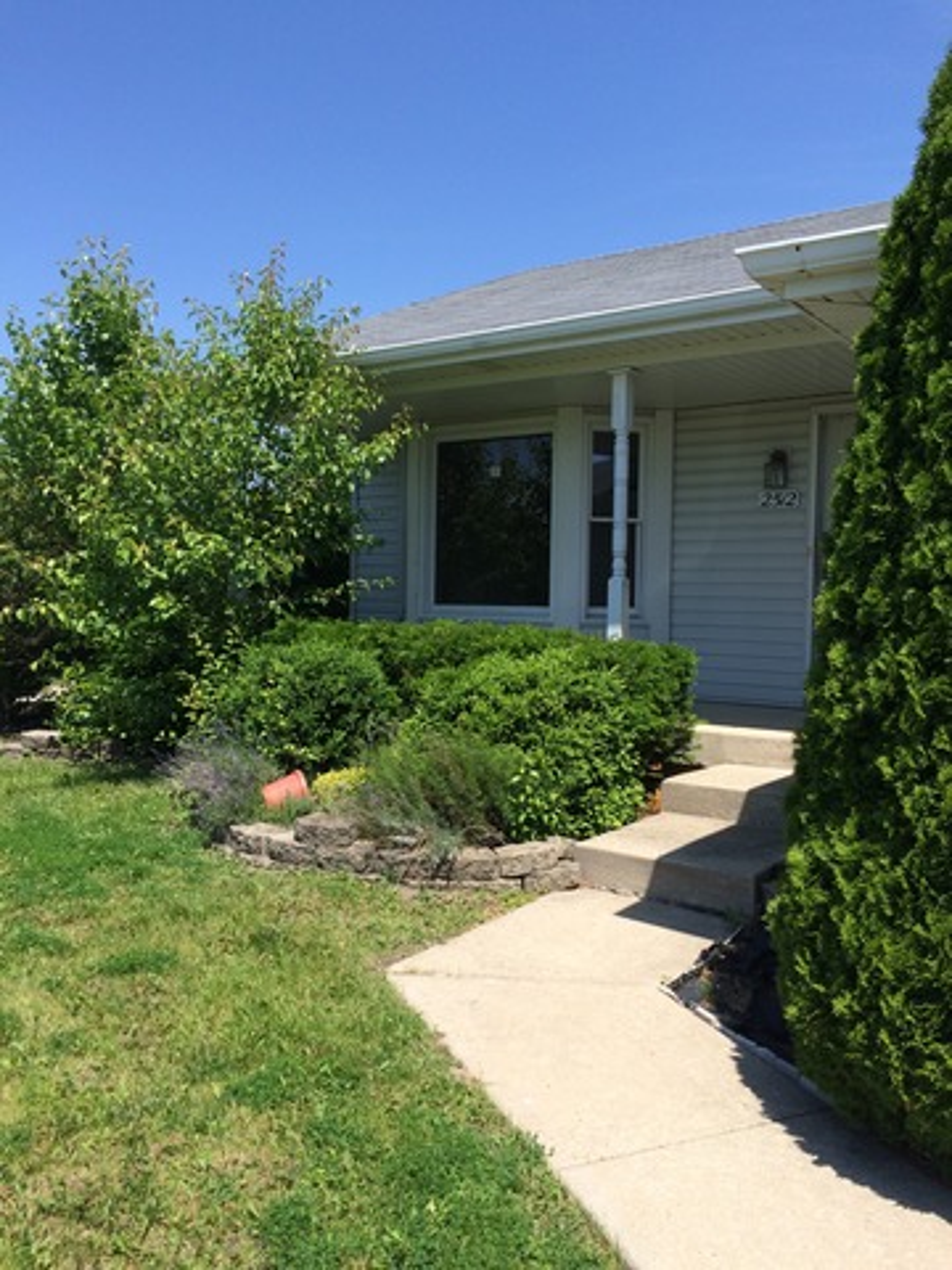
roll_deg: +0.0
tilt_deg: -3.1
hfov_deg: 48.2
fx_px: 1063
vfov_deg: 61.7
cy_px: 635
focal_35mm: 29
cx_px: 476
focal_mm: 4.15
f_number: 2.2
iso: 32
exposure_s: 1/1866
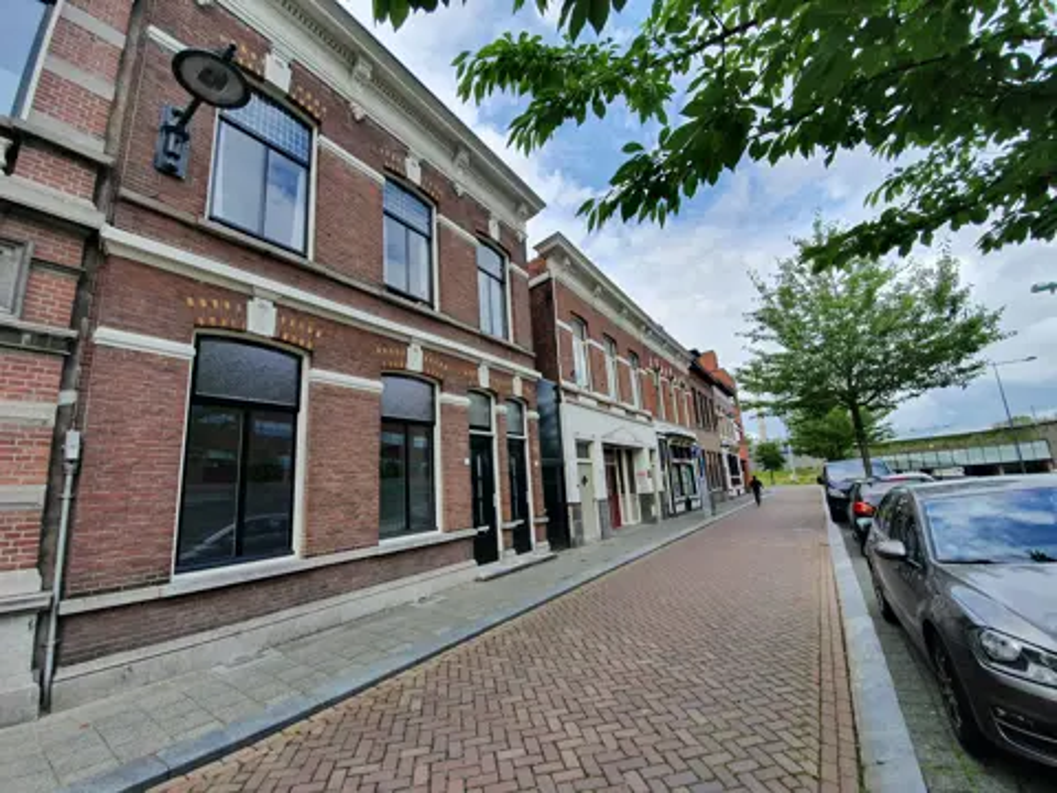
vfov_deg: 89.9
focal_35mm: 13
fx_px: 397
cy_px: 396
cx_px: 528
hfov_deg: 106.2
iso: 50
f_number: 2.2
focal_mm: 1.8
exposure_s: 1/904
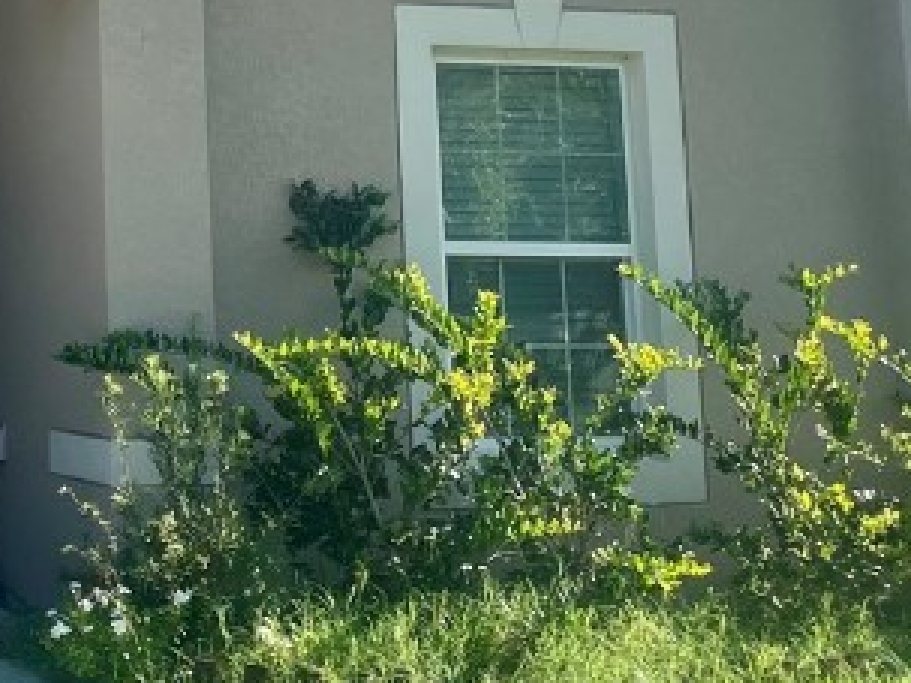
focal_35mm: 88
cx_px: -213
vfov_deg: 16.2
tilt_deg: +9.8
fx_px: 2315
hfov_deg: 20.6
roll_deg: -0.4
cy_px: -93
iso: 32
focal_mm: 4.2
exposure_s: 1/2817
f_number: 1.6
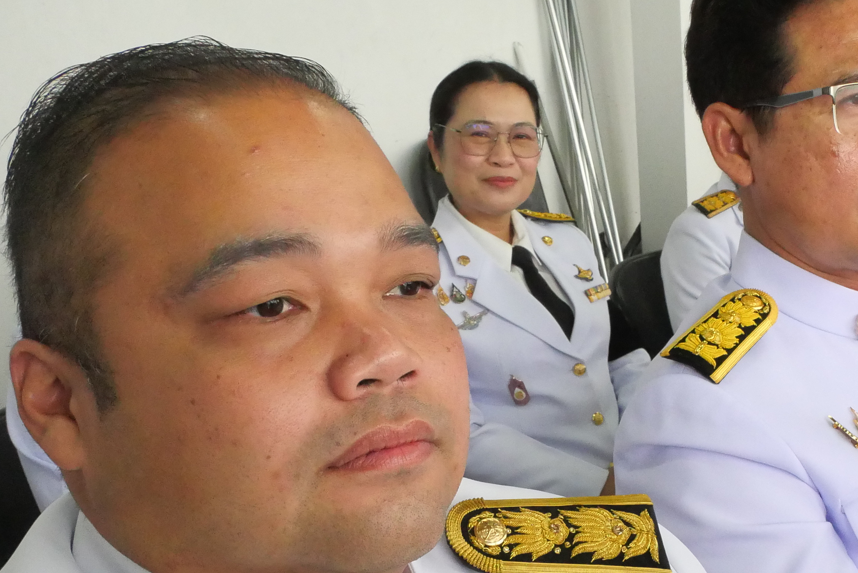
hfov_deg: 37.0
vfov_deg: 26.0
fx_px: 1216
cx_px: 730
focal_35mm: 51
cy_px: 462
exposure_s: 1/100
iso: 3200
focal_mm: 12
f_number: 9
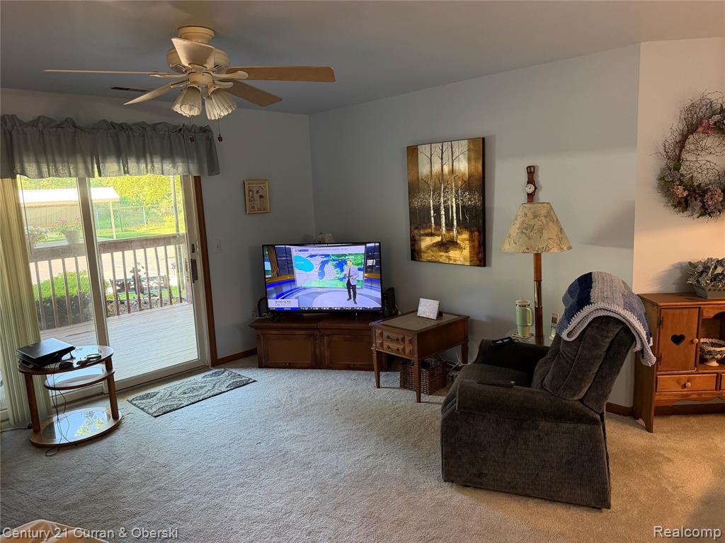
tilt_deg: -7.1
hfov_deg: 71.6
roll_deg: +3.4
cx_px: 362
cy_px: 272
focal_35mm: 24
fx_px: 503
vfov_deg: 56.8
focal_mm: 6.76
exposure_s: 1/60
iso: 320
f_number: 1.78
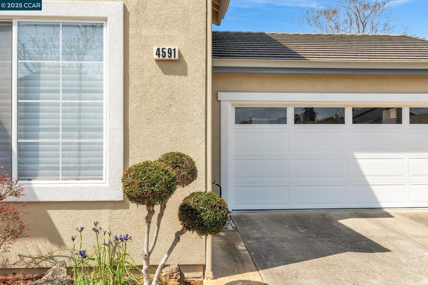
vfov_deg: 42.3
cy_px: 142
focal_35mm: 31
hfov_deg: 60.3
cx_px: 214
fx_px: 368
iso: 100
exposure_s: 1/125
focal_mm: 21
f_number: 9
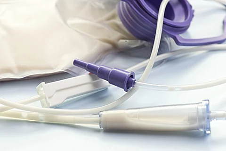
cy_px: 76
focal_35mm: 105
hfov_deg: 19.5
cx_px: 113
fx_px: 659
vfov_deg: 13.0
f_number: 11
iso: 200
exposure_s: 1/4
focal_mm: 105
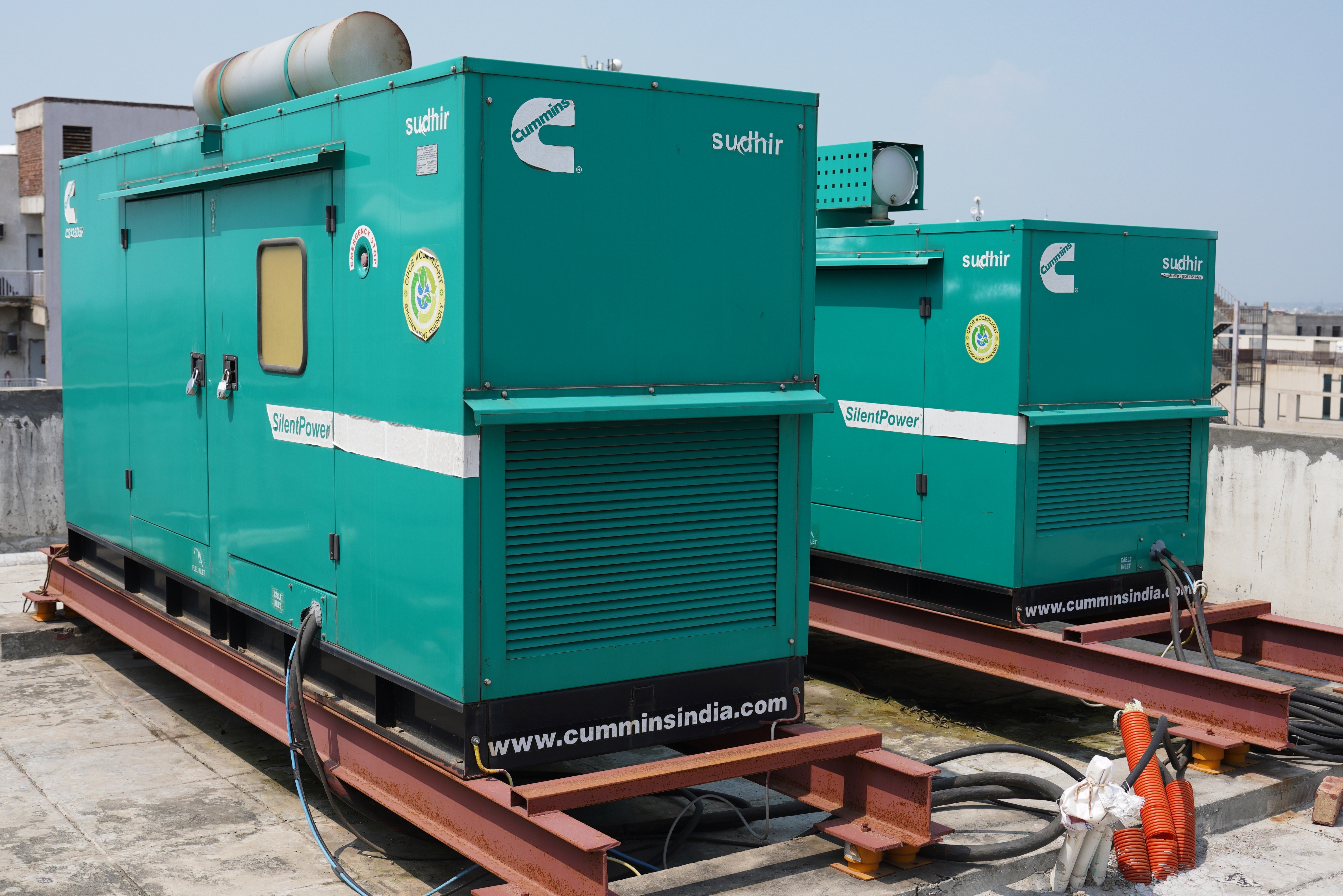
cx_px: 672
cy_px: 448
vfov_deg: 31.9
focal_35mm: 42
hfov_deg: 46.4
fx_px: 1567
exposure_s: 1/800
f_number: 5
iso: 80
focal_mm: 28
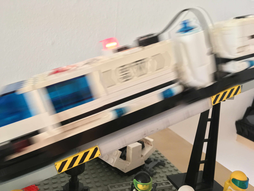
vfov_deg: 48.2
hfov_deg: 61.7
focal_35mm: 29
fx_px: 213
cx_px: 127
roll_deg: -4.2
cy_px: 96
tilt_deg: -12.7
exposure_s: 1/33
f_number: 2.2
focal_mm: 4.15
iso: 125
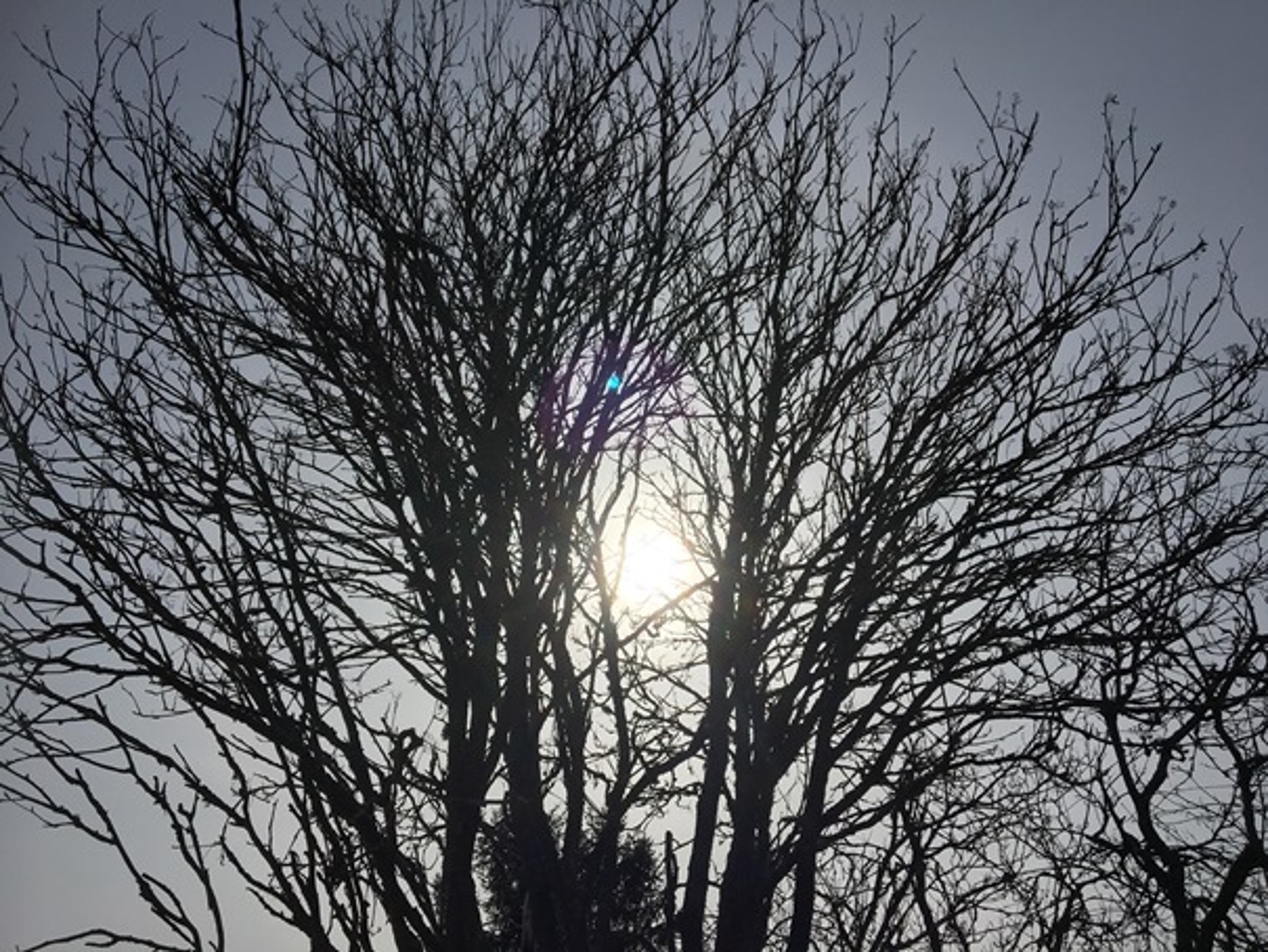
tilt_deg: +40.9
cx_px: 634
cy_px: 476
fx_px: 1062
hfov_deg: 61.6
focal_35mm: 29
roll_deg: -2.5
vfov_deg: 48.2
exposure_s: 1/6993
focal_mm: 4.15
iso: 25
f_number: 2.2
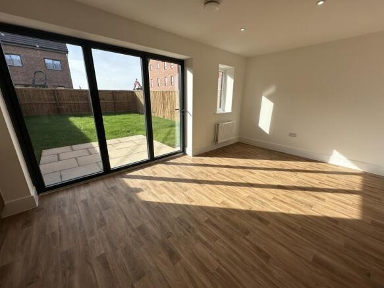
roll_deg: -0.4
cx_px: 192
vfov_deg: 85.7
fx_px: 155
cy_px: 144
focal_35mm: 14
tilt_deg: -16.5
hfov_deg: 102.1
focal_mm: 2.22
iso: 40
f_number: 2.2
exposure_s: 1/888
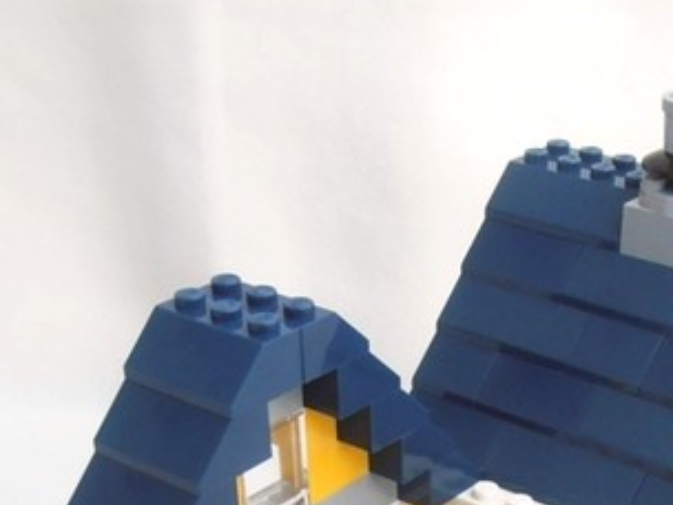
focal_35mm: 71
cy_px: 655
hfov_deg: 27.2
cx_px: 465
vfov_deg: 19.2
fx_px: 1380
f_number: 3
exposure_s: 1/250
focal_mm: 4.2
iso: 80
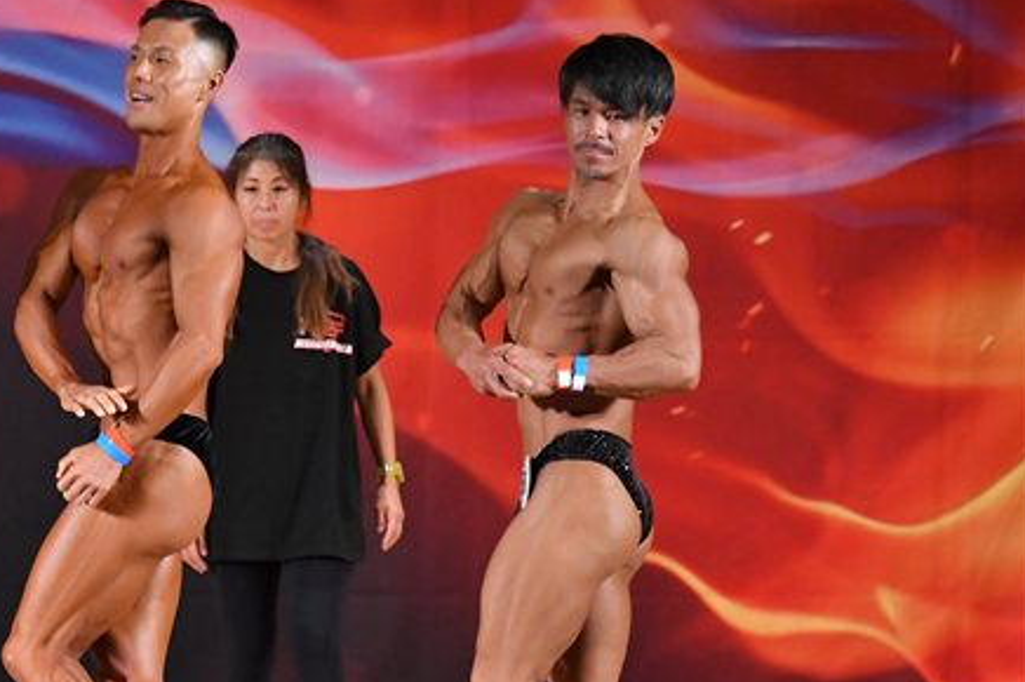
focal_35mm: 359
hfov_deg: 5.7
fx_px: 10214
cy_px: 447
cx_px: 123
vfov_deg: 3.8
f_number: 5.6
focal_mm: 135
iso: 4000
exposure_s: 1/400
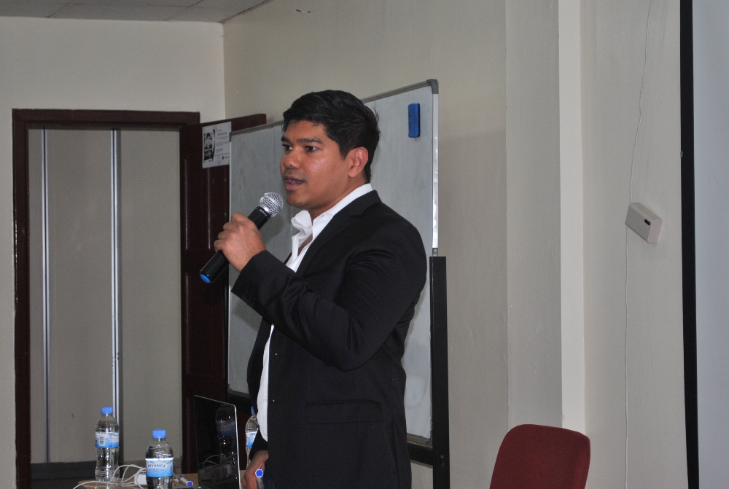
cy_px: 244
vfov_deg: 16.6
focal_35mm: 82
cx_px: 364
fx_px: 1674
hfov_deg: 24.6
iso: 200
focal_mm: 55
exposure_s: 1/60
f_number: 5.6
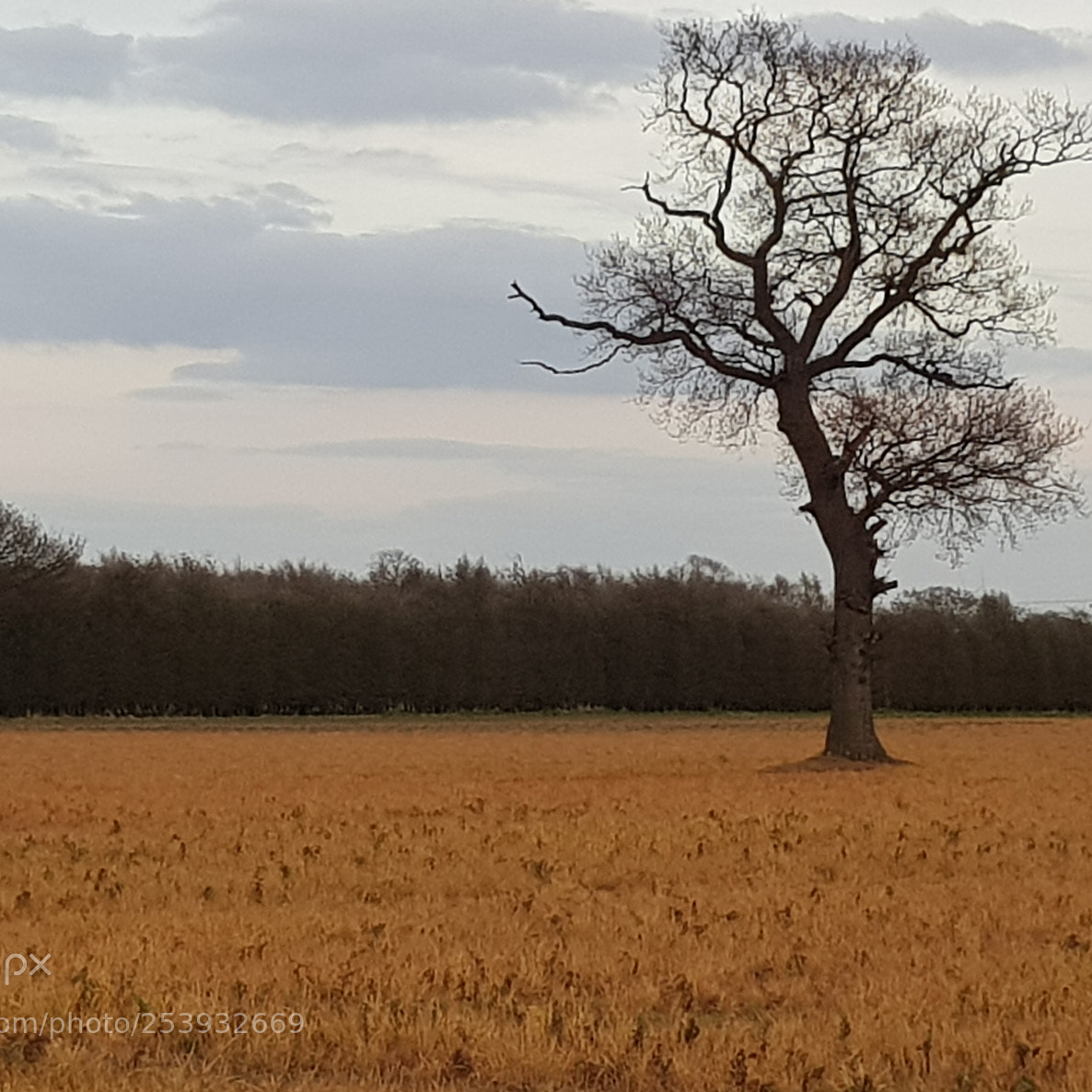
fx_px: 1106
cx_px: 559
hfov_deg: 52.5
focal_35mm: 31
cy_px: 543
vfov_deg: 52.5
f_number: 1.7
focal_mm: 4.2
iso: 40
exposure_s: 1/128
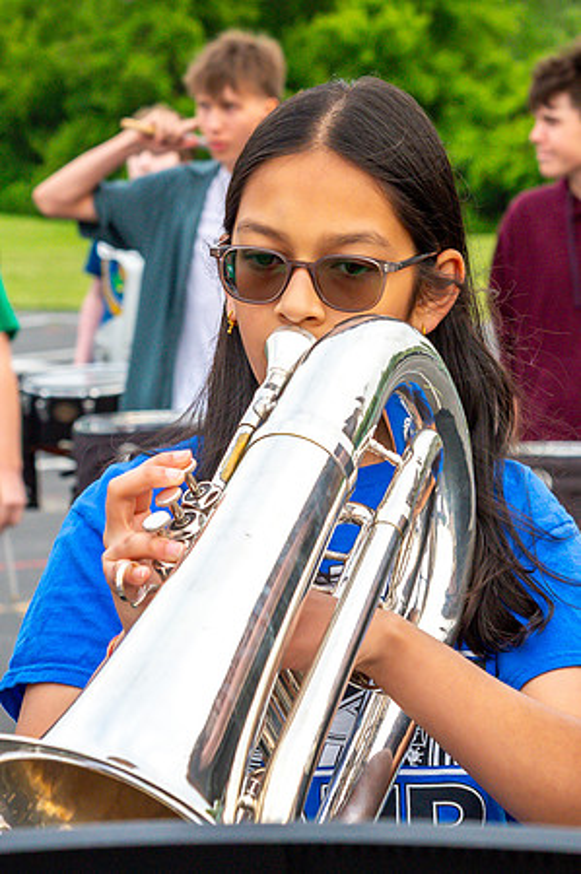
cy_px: 313
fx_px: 3573
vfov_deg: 13.9
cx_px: 321
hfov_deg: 9.3
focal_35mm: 147
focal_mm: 75
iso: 1250
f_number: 8
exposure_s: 1/400
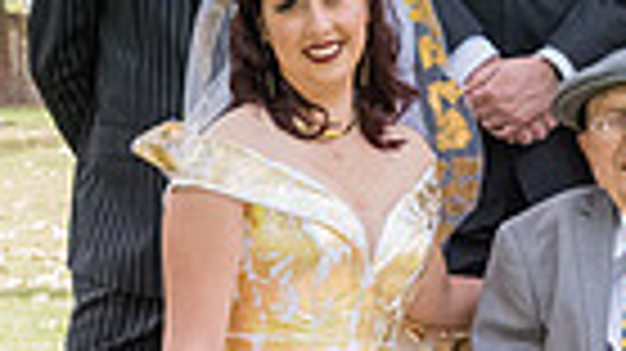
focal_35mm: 197
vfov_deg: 6.2
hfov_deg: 10.8
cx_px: 703
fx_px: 3268
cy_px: 223
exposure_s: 1/1000
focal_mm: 45
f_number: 6.3
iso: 1250
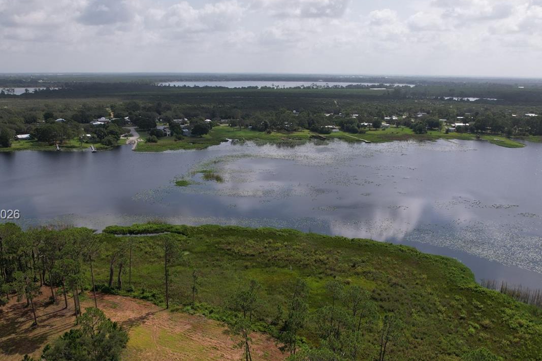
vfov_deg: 39.8
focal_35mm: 33
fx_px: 497
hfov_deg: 57.2
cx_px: 268
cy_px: 215
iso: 110
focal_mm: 8.38
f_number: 2.8
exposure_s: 1/100
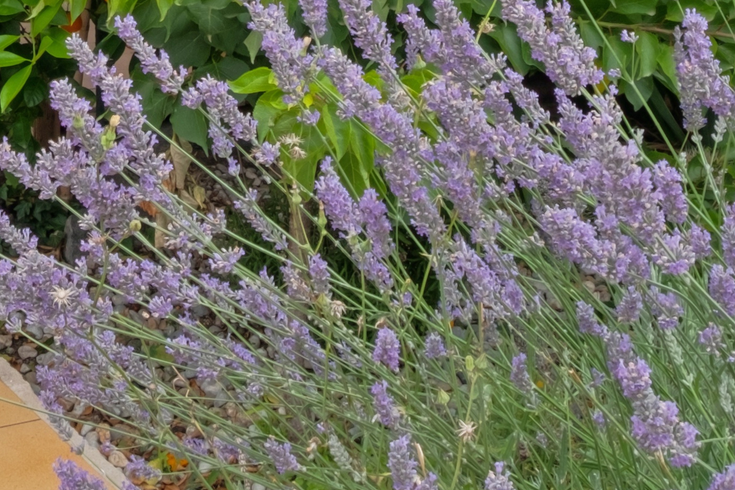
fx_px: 1694
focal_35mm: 83
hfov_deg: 24.4
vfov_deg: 15.3
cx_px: 244
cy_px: -232
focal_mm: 10
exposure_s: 1/70
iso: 200
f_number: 9
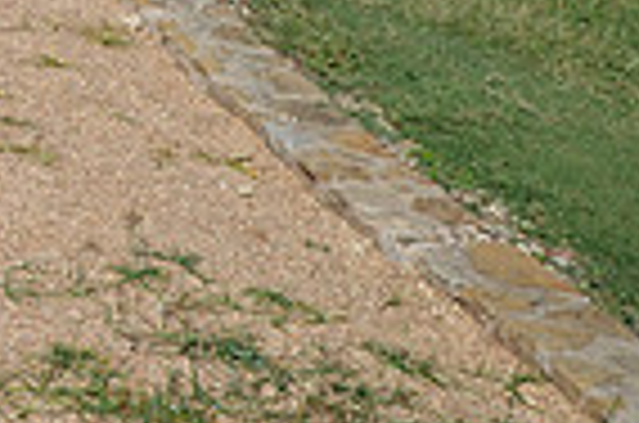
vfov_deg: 11.4
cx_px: -598
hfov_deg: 14.8
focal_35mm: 116
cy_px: -135
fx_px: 2055
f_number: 8
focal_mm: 19
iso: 200
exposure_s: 1/250
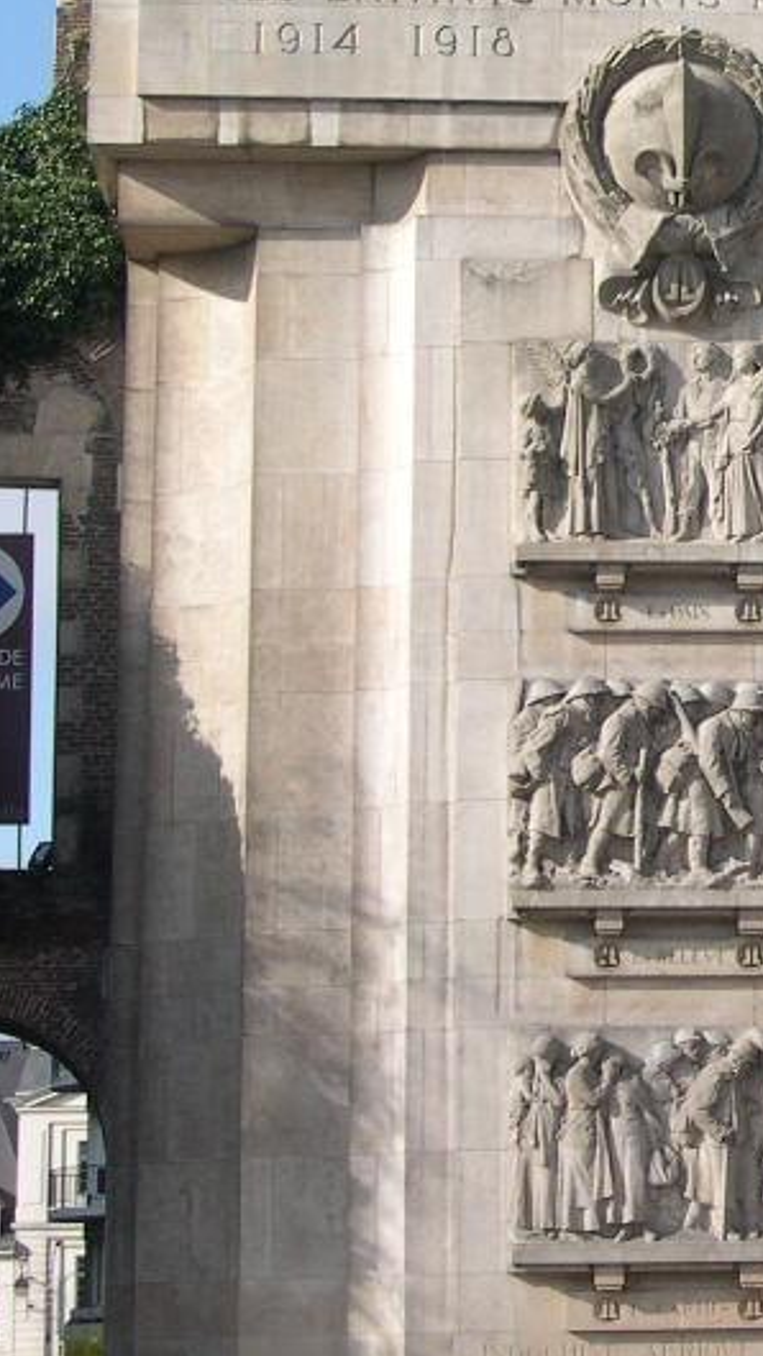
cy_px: 507
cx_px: 1121
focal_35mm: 120
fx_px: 4317
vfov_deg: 17.8
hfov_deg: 9.8
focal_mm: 12.2
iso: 100
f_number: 9.2
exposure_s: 1/99.3
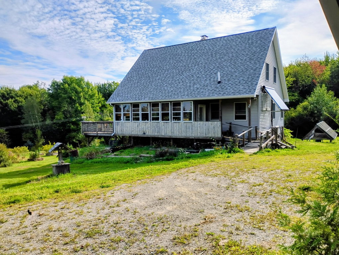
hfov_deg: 63.4
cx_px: 170
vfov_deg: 49.9
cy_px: 128
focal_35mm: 28
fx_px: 275
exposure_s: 1/872
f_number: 1.8
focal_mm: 4.26
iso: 100
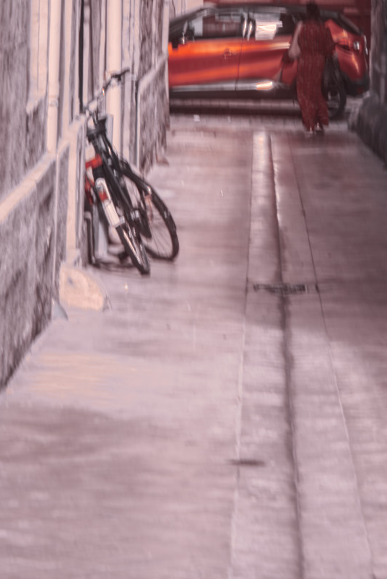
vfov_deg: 8.0
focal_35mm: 257
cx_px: 294
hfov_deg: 5.4
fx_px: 4137
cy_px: 63
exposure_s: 1/40
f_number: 9
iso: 100
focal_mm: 103
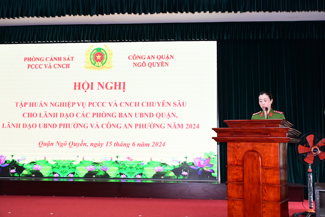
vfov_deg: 33.4
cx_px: 162
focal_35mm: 40
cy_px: 108
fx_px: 361
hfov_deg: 48.5
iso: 1600
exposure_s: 1/200
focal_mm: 27
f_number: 4.5
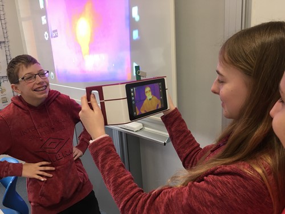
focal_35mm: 29
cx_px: 142
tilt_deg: -16.2
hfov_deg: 61.7
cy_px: 107
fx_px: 239
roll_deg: +3.0
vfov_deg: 48.2
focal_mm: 4.15
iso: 125
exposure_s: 1/33
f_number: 2.2
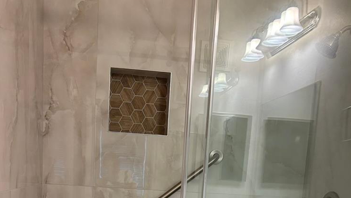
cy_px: 232
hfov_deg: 44.6
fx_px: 428
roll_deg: -4.2
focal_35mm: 46
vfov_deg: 23.9
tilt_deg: -7.5
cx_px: 174
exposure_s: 1/60
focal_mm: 5.96
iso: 160
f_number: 1.6
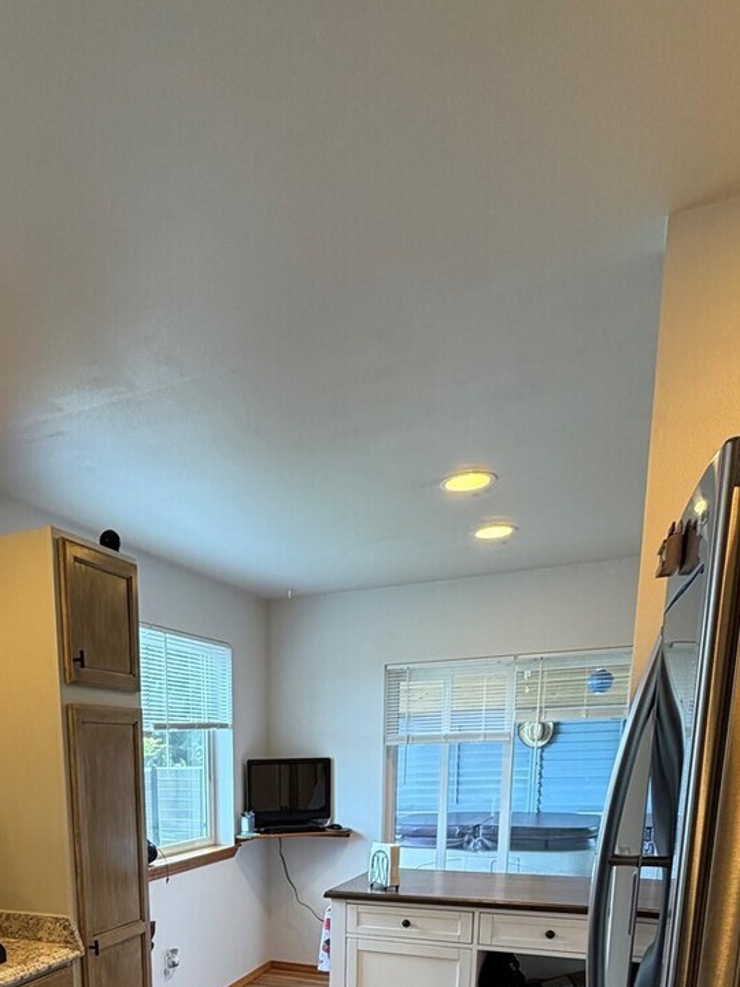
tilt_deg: -12.8
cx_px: 195
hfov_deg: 48.1
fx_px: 798
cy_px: 929
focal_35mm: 28
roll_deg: +1.2
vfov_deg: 53.5
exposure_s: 1/60
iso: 200
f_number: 2.2
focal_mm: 2.22
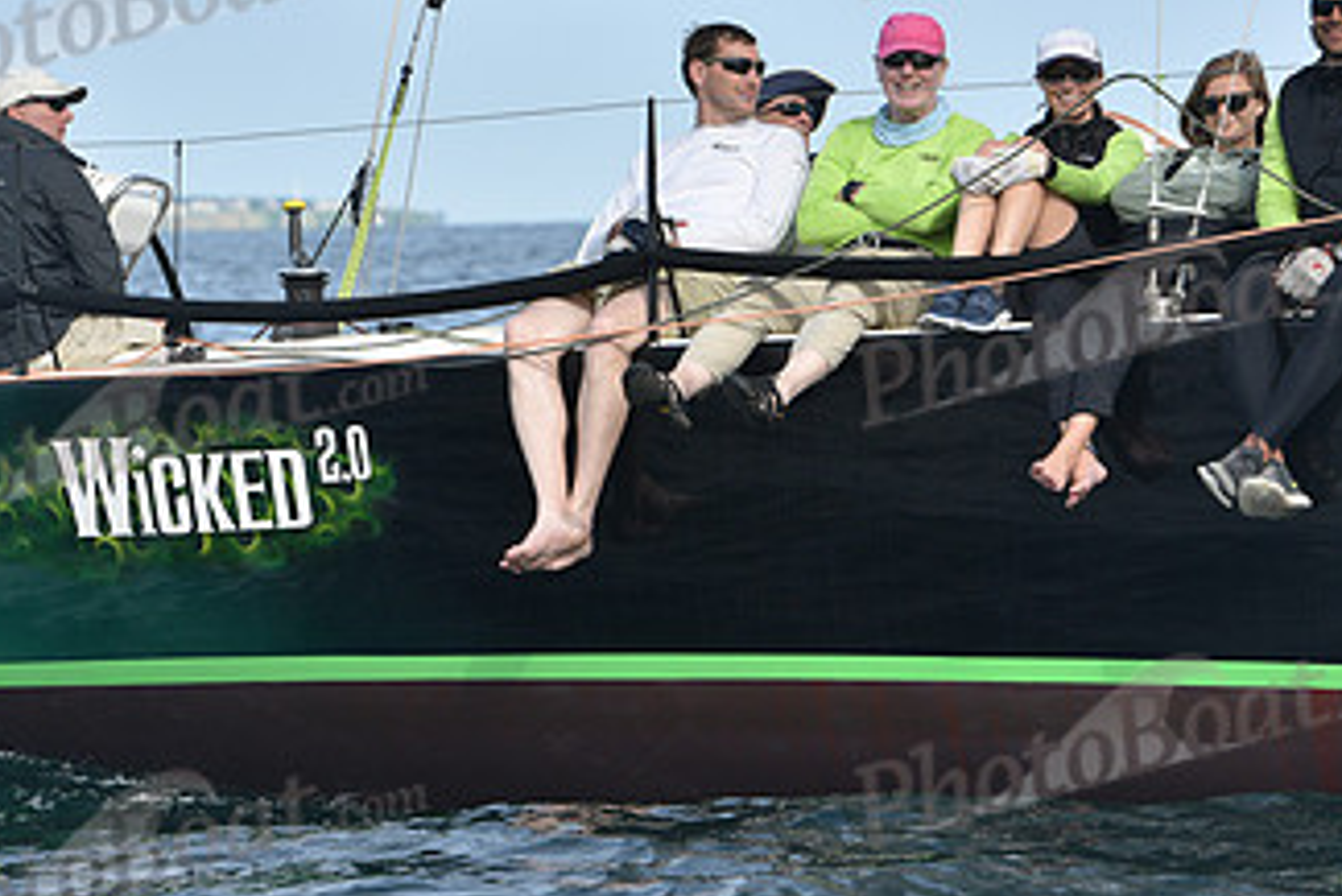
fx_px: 11300
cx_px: 644
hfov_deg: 6.8
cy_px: 163
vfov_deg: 4.5
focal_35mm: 303
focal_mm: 170
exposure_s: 1/1000
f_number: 7.1
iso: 320
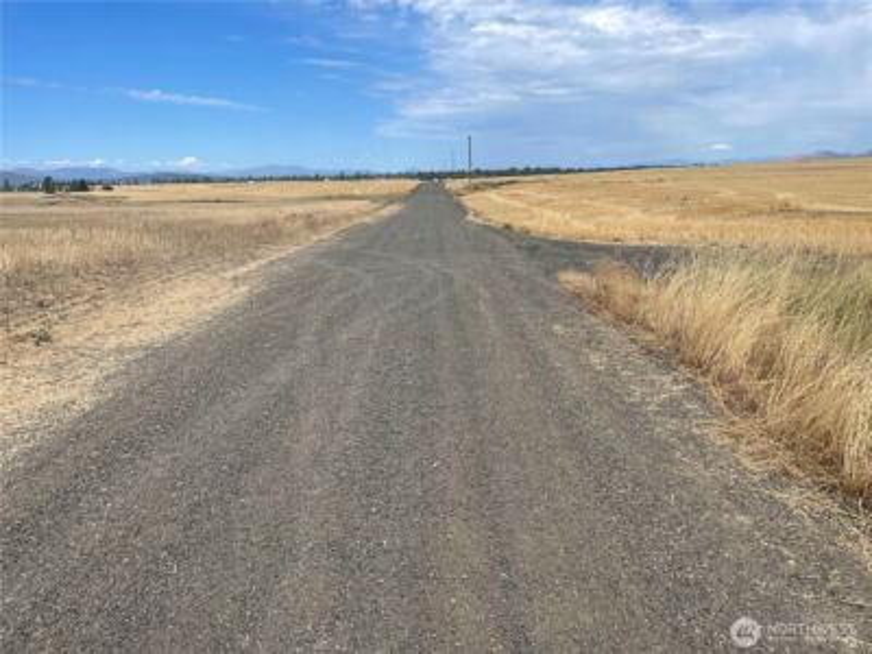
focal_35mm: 26
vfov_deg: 53.1
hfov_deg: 67.3
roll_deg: +1.9
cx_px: 436
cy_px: 327
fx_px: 655
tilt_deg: -13.4
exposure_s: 1/3731
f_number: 1.6
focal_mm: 4.2
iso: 32
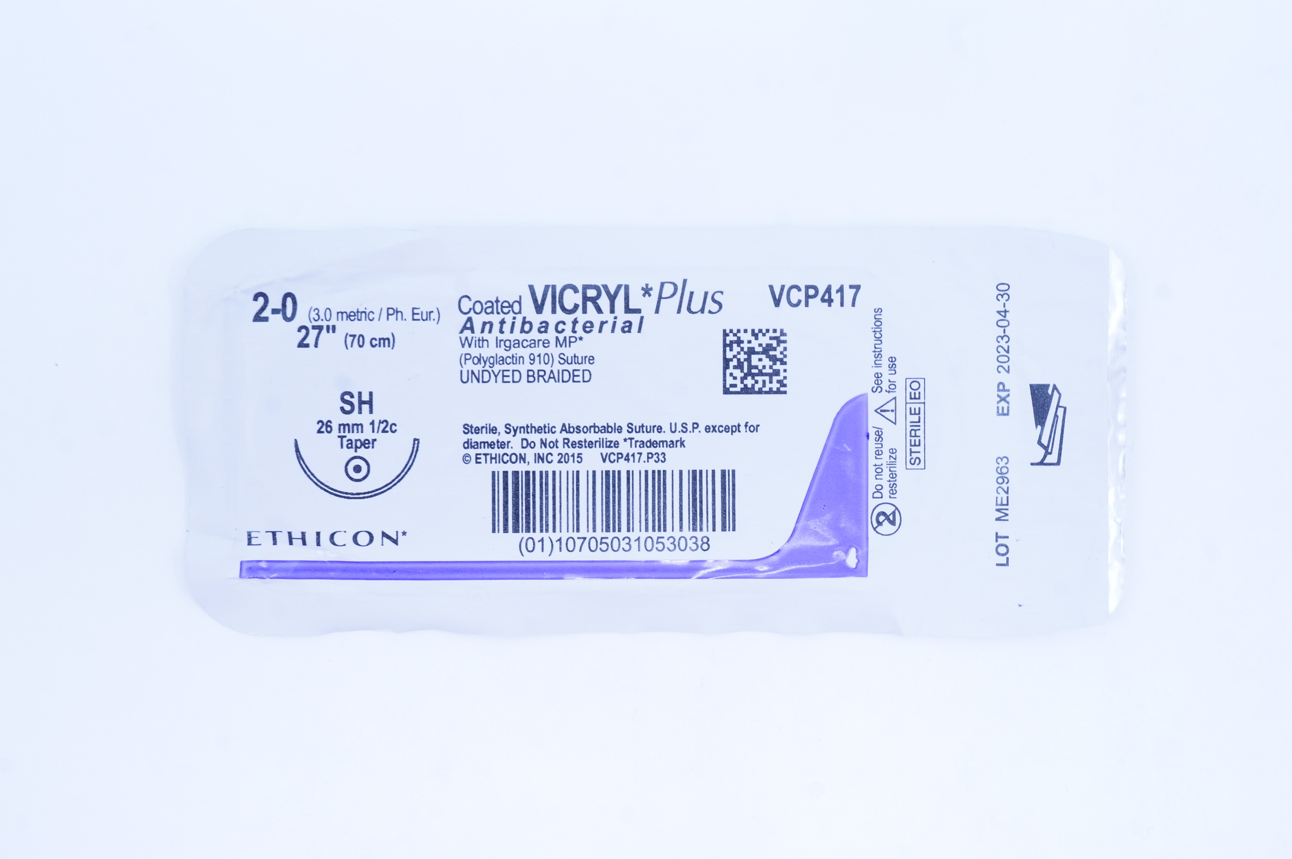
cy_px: 430
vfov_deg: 28.9
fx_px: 1667
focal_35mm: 46
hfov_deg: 42.4
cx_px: 646
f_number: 13
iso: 400
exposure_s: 1/10
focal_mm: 31
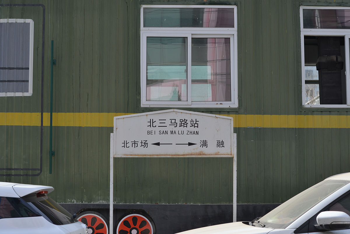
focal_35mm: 70
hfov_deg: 28.8
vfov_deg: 19.5
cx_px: 175
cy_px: 117
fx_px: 681
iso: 200
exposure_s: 1/400
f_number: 7.1
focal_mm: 70
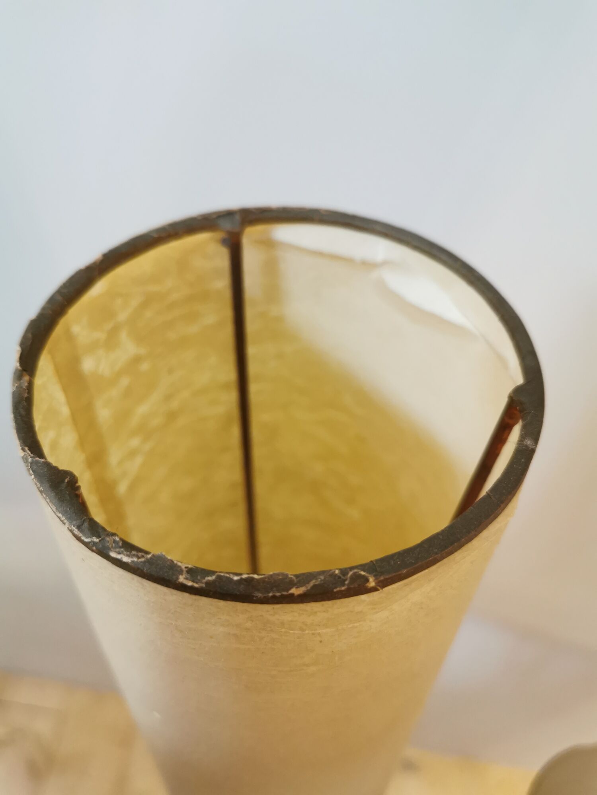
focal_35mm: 27
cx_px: 298
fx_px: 621
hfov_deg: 51.4
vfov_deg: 65.3
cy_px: 398
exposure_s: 1/50
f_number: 1.8
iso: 400
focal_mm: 5.58
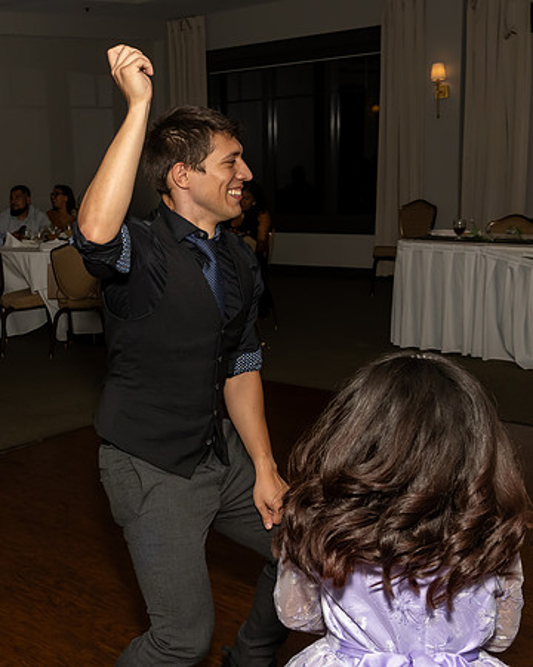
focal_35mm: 51
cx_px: 33
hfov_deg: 28.5
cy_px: 334
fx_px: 1000
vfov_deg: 36.9
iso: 1000
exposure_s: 1/250
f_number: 7.1
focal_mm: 24
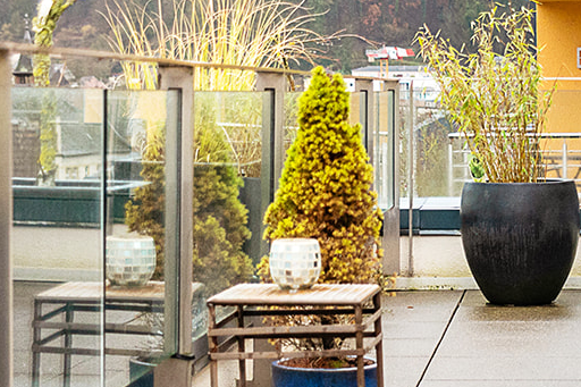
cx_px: 532
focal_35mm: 125
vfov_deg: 10.9
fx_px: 2017
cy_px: 119
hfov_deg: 16.2
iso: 1250
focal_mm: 40
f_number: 3.2
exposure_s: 1/1600
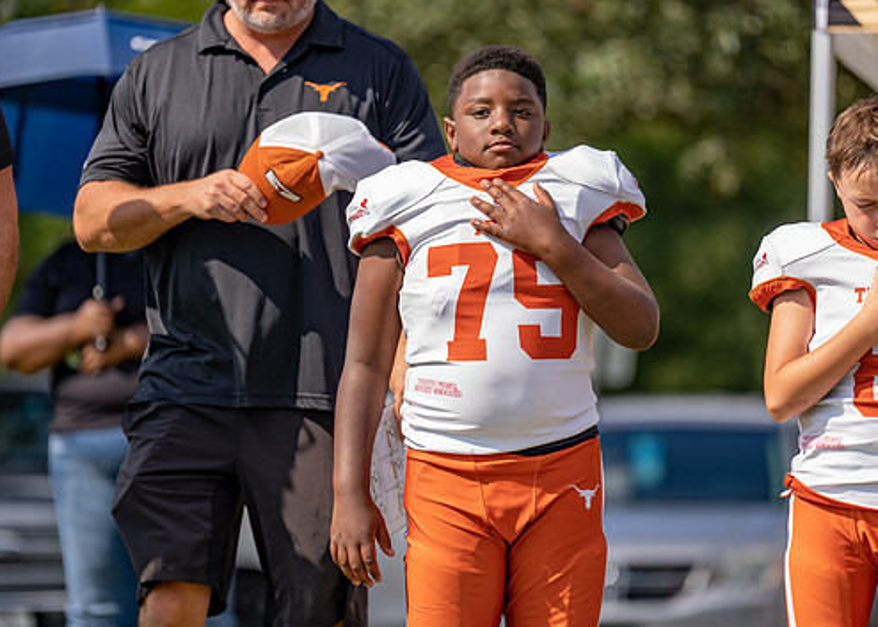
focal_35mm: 246
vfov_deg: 5.9
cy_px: 275
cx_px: 507
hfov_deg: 8.2
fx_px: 6135
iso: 100
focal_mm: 200
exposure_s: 1/1000
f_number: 2.8
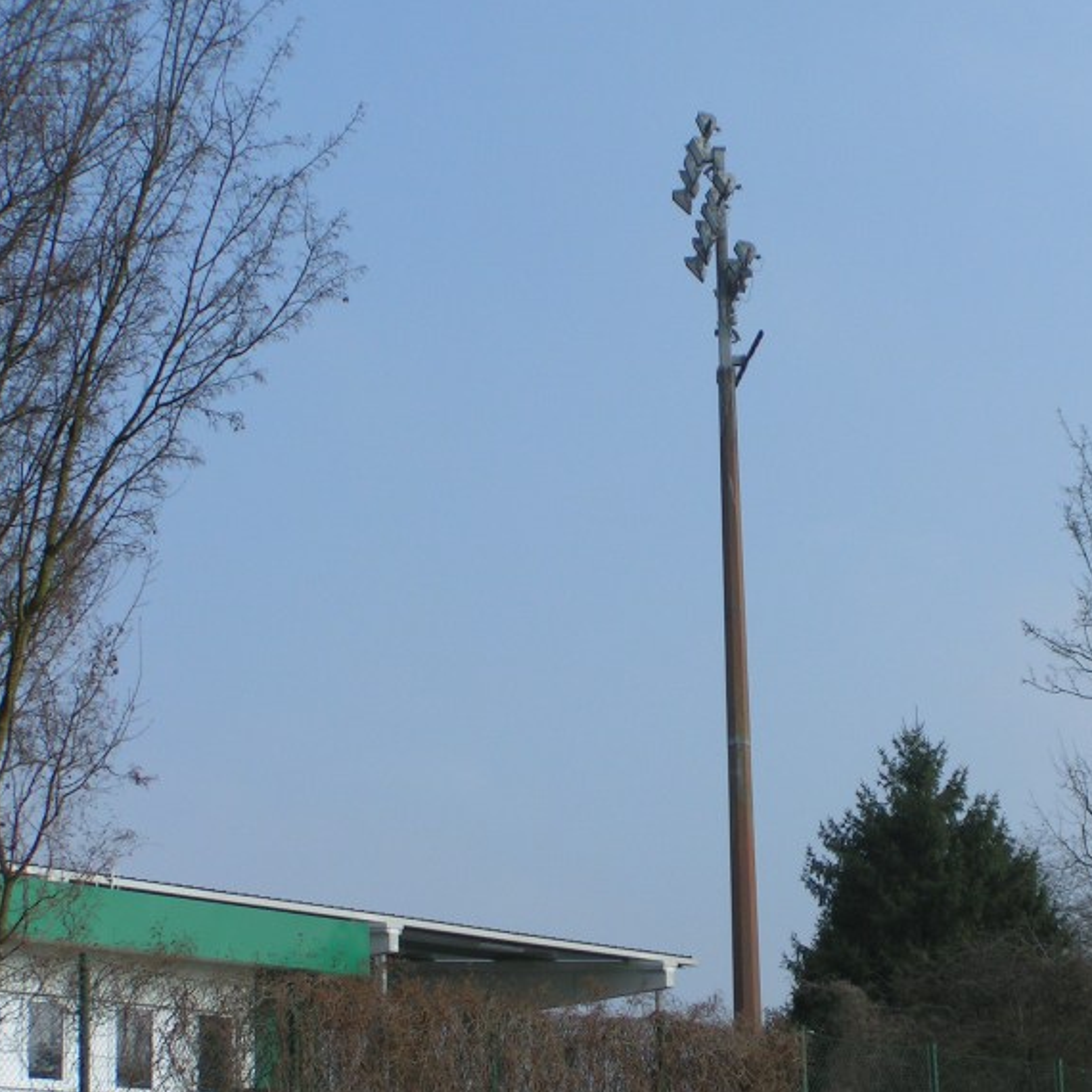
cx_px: 717
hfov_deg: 17.7
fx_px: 3498
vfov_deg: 17.7
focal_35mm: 98
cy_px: 536
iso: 50
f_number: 3.5
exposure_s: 1/1000
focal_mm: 12.1
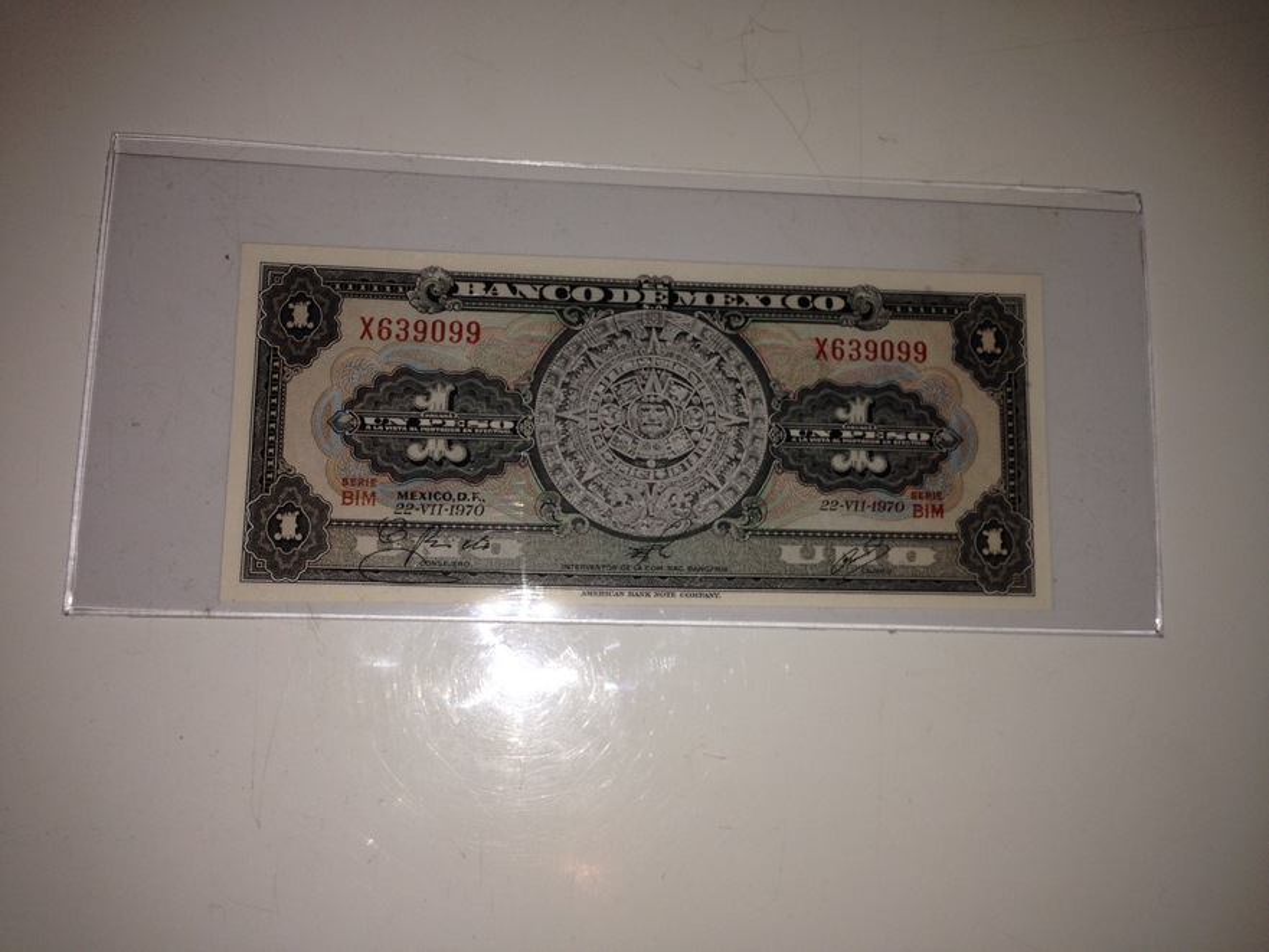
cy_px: 476
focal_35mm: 33
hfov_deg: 55.3
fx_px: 1210
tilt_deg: -80.6
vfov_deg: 43.0
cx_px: 634
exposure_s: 1/165
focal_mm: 4.12
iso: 50
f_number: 2.4
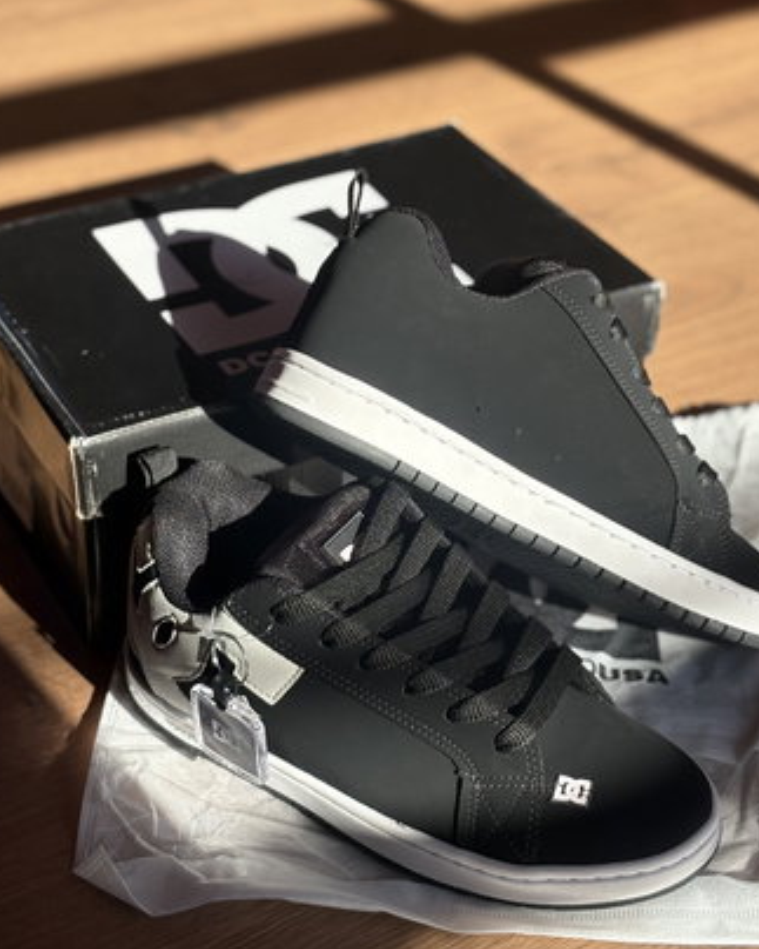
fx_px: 1882
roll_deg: -2.9
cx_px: 416
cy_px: 450
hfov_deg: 22.8
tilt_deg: -34.6
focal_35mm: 67
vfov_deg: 28.3
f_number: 1.6
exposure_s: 1/1339
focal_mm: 5.96
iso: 32
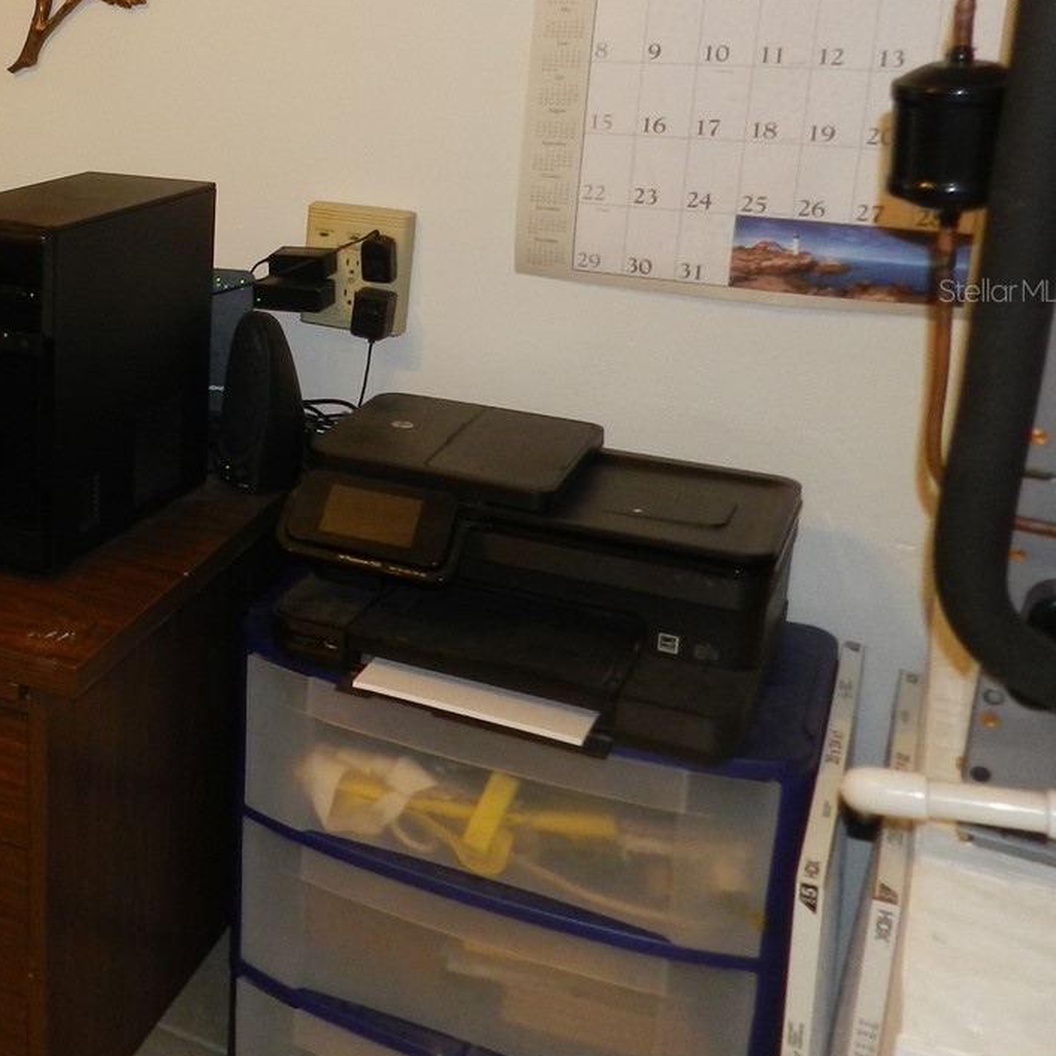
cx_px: -115
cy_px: 290
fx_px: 1588
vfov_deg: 36.1
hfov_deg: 32.3
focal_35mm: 46
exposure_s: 1/30
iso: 200
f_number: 3.4
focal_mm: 4
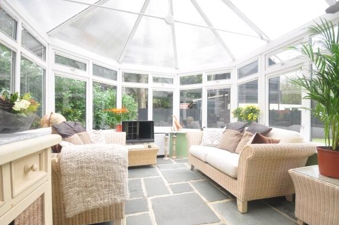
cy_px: 114
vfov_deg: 73.6
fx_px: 150
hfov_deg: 96.8
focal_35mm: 16
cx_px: 175
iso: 200
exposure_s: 1/5
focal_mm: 10
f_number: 11
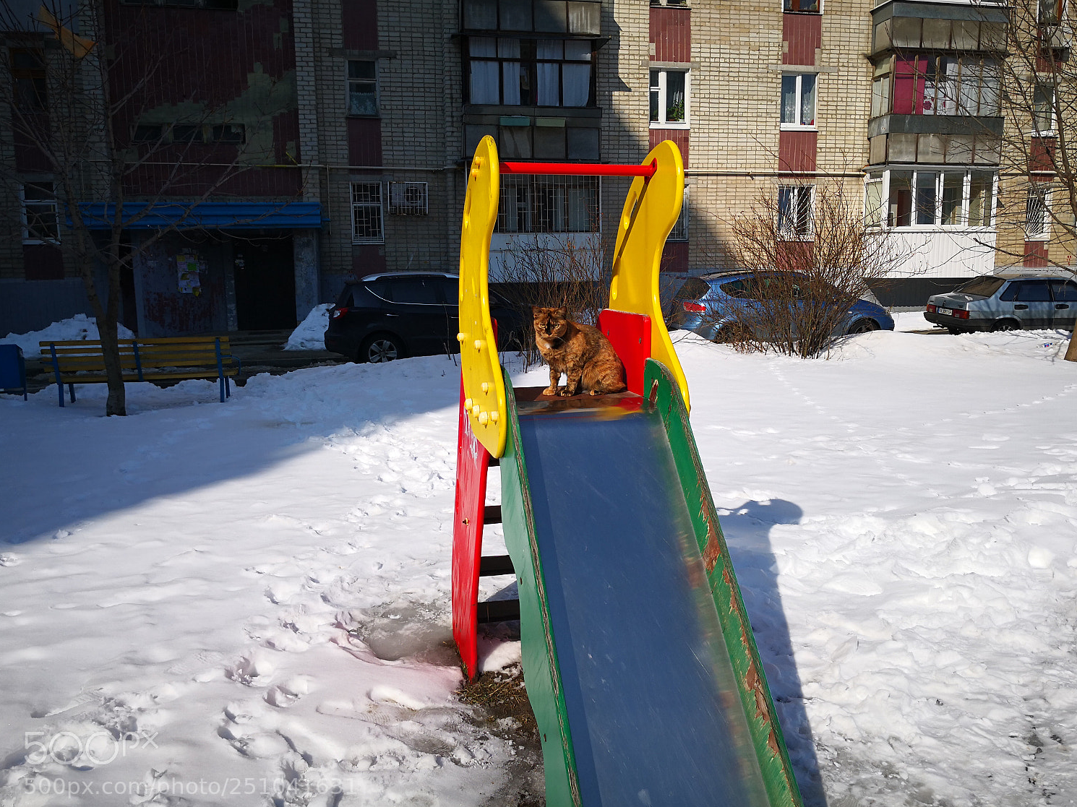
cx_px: 557
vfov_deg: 48.2
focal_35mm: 29
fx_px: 902
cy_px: 410
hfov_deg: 61.7
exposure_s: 1/3546
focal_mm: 3.95
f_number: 1.6
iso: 50
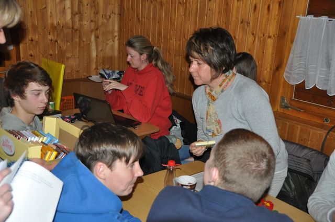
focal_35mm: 42
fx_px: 390
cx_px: 168
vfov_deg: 31.8
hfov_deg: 46.5
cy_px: 111
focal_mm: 28
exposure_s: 1/60
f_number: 4
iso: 800
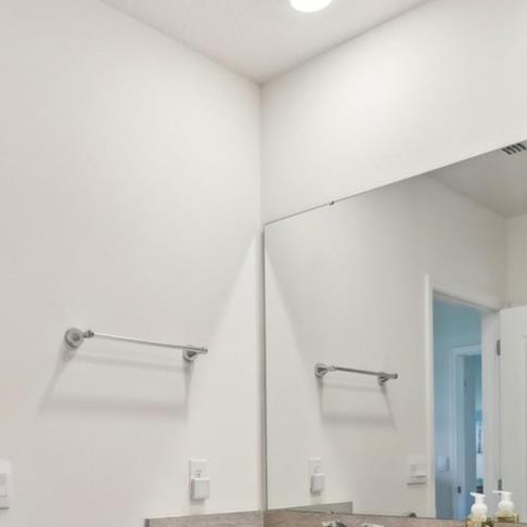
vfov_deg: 37.3
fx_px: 723
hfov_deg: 39.8
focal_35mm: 42
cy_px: 478
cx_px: 201
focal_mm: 15
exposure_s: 1/8
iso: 400
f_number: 8
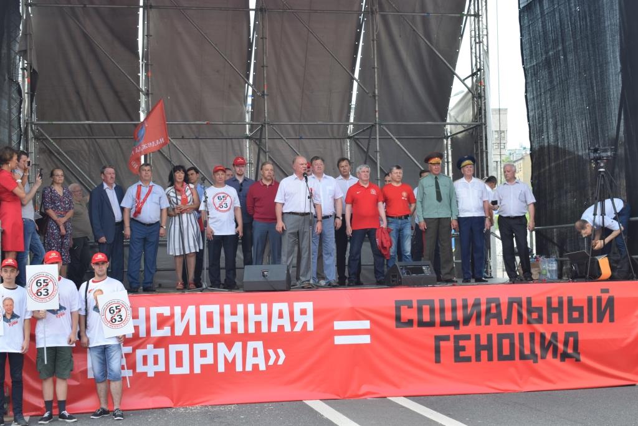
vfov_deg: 23.8
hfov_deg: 35.0
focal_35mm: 57
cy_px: 213
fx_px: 1010
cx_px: 319
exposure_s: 1/250
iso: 400
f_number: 8
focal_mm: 38
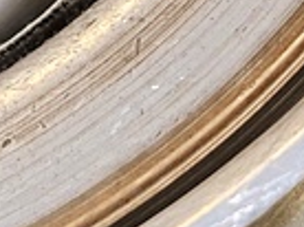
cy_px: -403
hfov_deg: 9.0
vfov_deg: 7.1
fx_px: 1657
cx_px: -522
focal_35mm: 189
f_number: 1.8
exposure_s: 1/39
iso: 500
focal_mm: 5.4
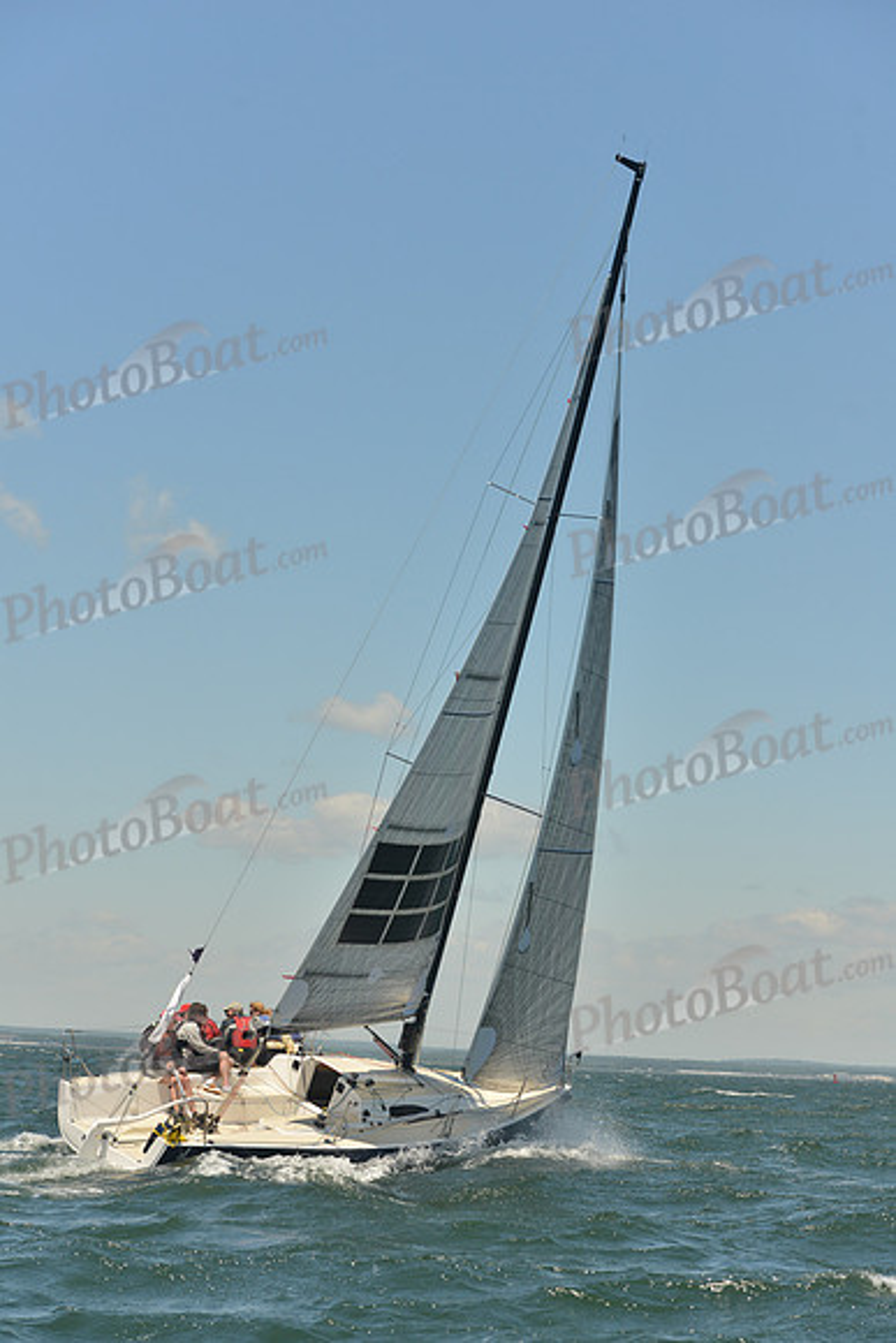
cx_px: 448
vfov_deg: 28.8
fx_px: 2612
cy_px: 672
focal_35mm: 70
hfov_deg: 19.5
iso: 400
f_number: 6.3
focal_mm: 70
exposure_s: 1/800
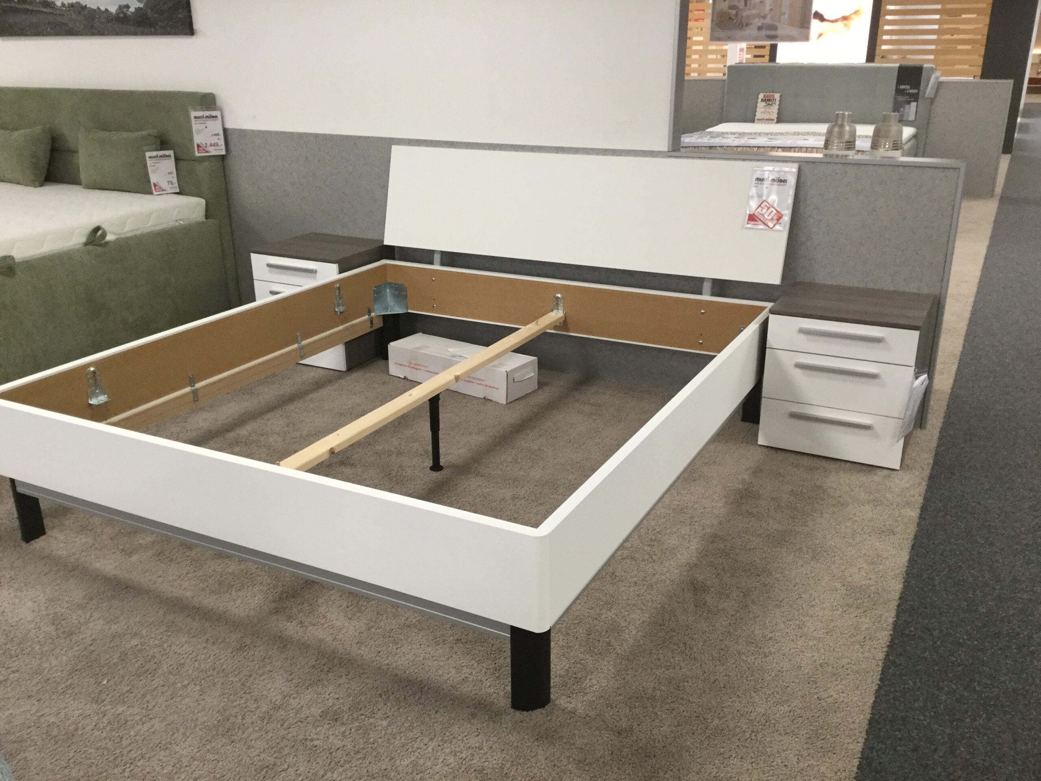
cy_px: 390
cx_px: 520
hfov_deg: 58.4
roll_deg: -0.4
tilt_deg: -21.0
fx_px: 932
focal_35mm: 31
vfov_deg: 45.4
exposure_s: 1/33
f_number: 2.4
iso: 100
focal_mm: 3.3
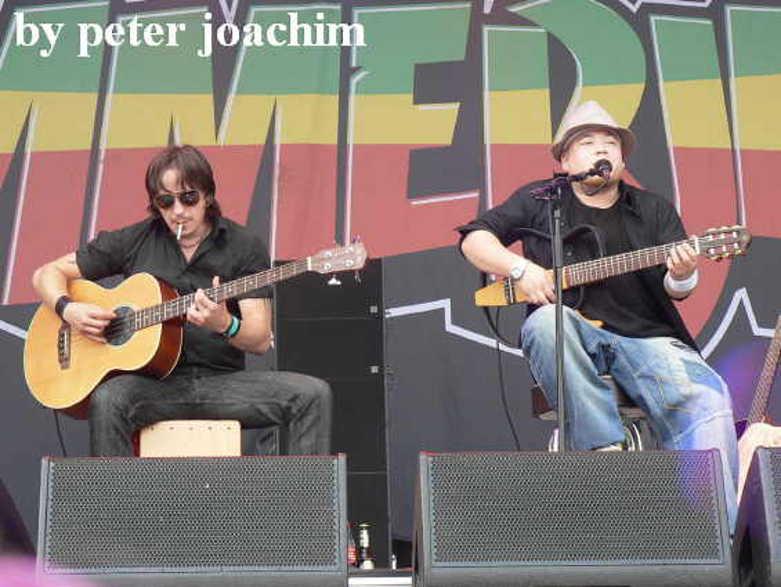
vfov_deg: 15.3
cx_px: 390
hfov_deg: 20.2
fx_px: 2191
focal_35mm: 97
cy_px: 294
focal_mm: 16.5
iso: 64
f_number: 3.2
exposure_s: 1/60
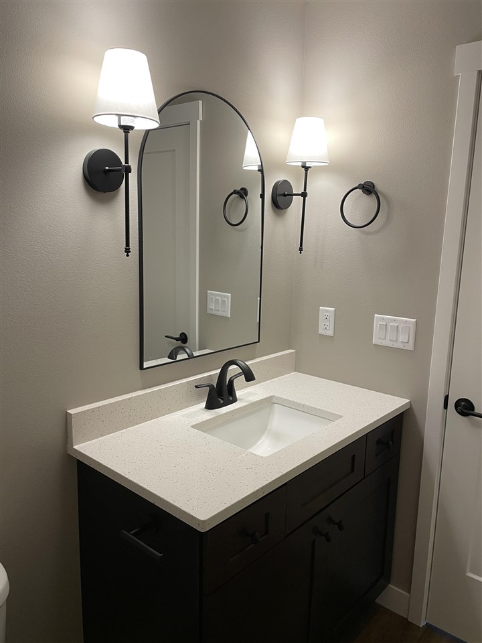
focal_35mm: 26
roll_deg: -1.1
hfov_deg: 53.1
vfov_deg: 67.3
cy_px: 322
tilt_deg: -10.3
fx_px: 483
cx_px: 241
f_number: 1.6
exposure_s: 1/60
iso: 80
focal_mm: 4.2
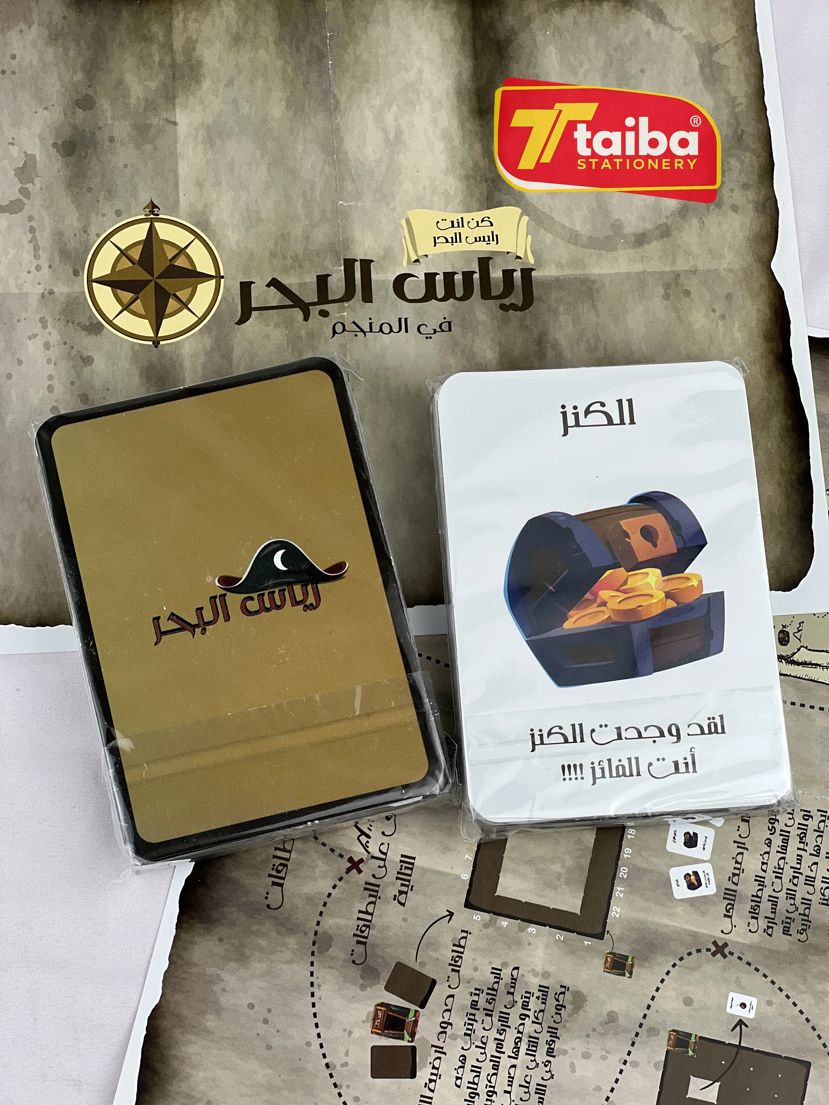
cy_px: 552
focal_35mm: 77
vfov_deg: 25.3
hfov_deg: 19.1
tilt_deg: -74.5
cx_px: 414
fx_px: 2459
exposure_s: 1/153
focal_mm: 9
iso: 20
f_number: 2.8
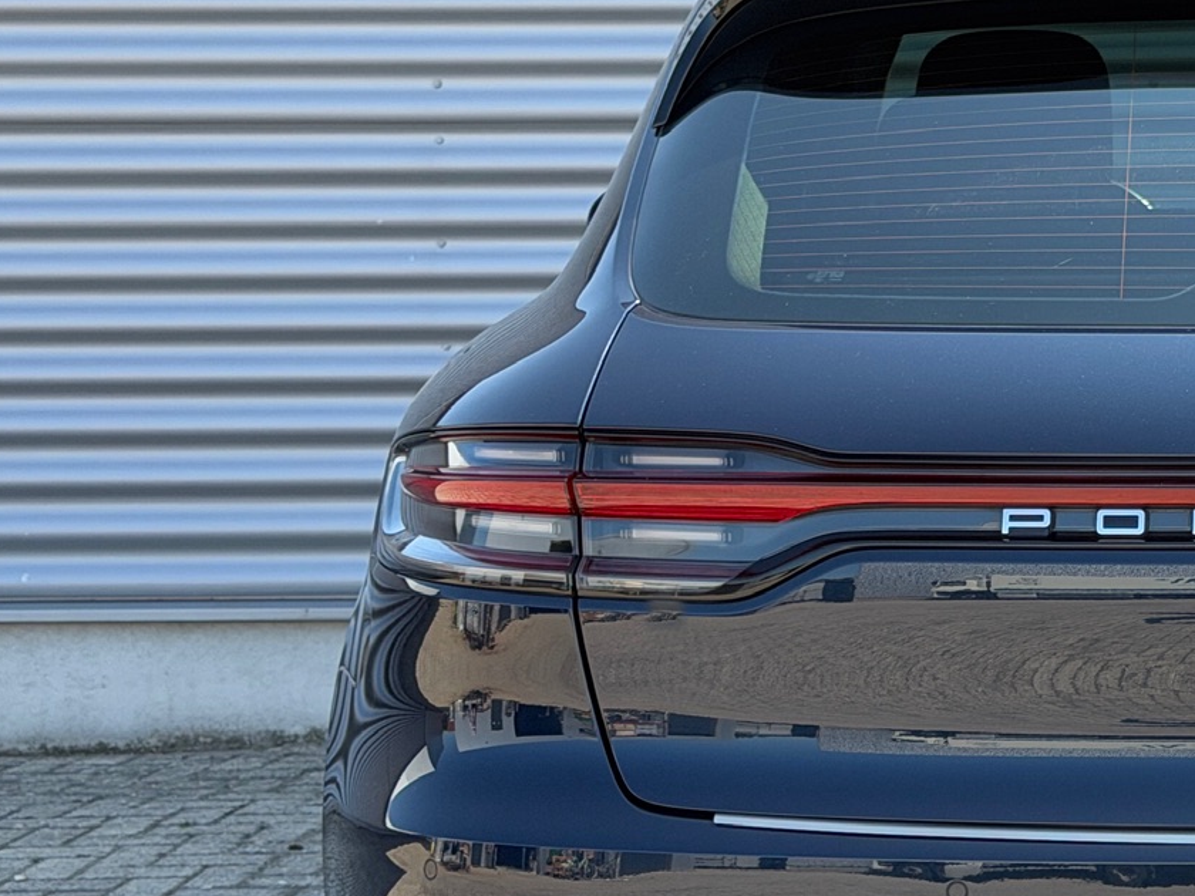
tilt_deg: -4.9
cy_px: 489
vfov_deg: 12.7
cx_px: 1324
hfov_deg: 16.3
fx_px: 4039
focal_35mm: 117
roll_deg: +0.2
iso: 64
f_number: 1.78
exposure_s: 1/1185
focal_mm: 6.76
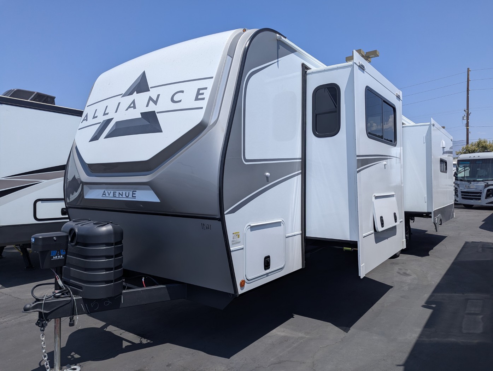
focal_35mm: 24
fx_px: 342
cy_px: 186
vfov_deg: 56.9
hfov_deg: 71.5
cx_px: 246
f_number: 1.85
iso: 51
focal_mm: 6.81
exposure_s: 1/3333
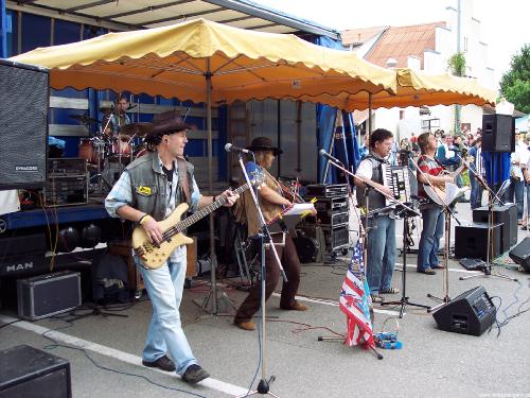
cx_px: 265
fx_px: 597
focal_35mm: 39
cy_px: 199
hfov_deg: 47.9
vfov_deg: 36.8
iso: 100
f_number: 3.4
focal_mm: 8
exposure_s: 1/125
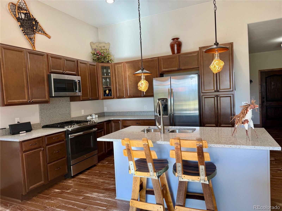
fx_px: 196
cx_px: 141
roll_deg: +3.4
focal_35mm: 24
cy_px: 106
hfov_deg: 71.6
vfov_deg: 56.8
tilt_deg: -2.6
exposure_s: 1/120
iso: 80
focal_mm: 6.76
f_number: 1.78
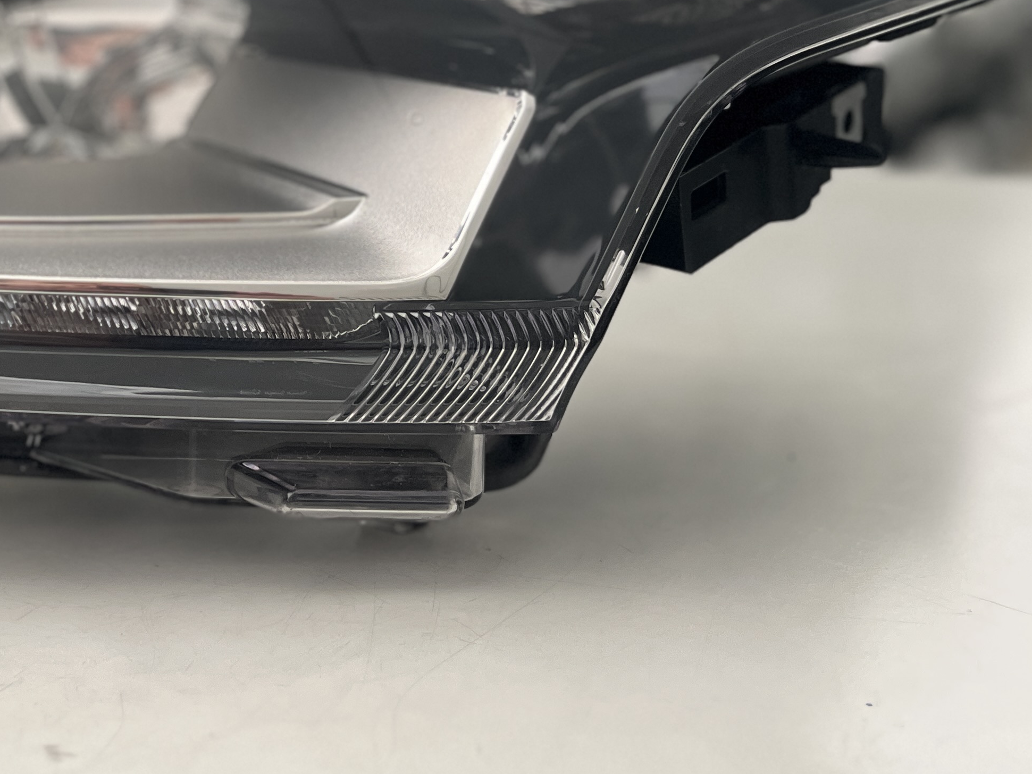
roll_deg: +2.7
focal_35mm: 54
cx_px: 40
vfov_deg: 26.4
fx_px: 1610
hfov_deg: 33.1
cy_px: 116
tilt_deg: -6.6
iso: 160
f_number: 1.6
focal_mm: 5.1
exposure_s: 1/60
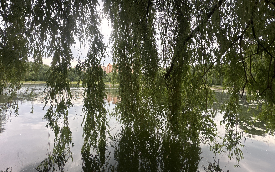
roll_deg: -2.2
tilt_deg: -0.9
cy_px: 87
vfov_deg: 74.8
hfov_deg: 101.5
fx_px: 112
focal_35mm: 15
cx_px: 137
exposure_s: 1/99
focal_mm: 2.22
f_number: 2.2
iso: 160
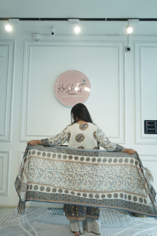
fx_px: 203
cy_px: 118
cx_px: 78
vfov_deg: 60.3
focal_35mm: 31
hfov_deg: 42.3
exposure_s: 1/100
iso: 160
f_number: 4.5
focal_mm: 31
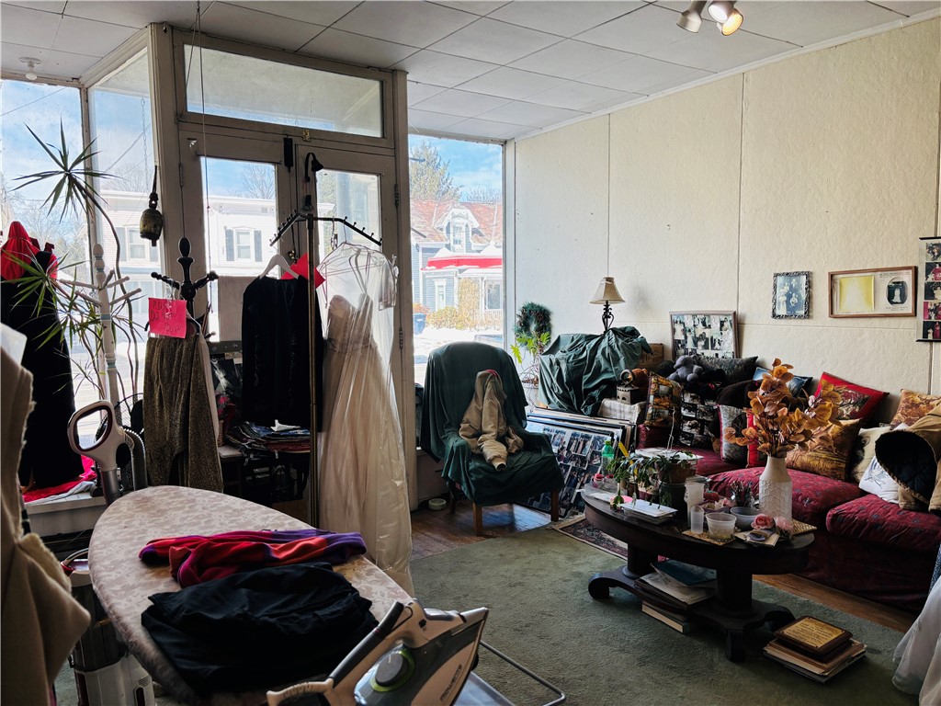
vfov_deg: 53.1
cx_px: 470
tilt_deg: -3.5
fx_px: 707
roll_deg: +0.7
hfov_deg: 67.3
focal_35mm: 26
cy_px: 353
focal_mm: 5.96
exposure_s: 1/364
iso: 50
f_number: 1.6
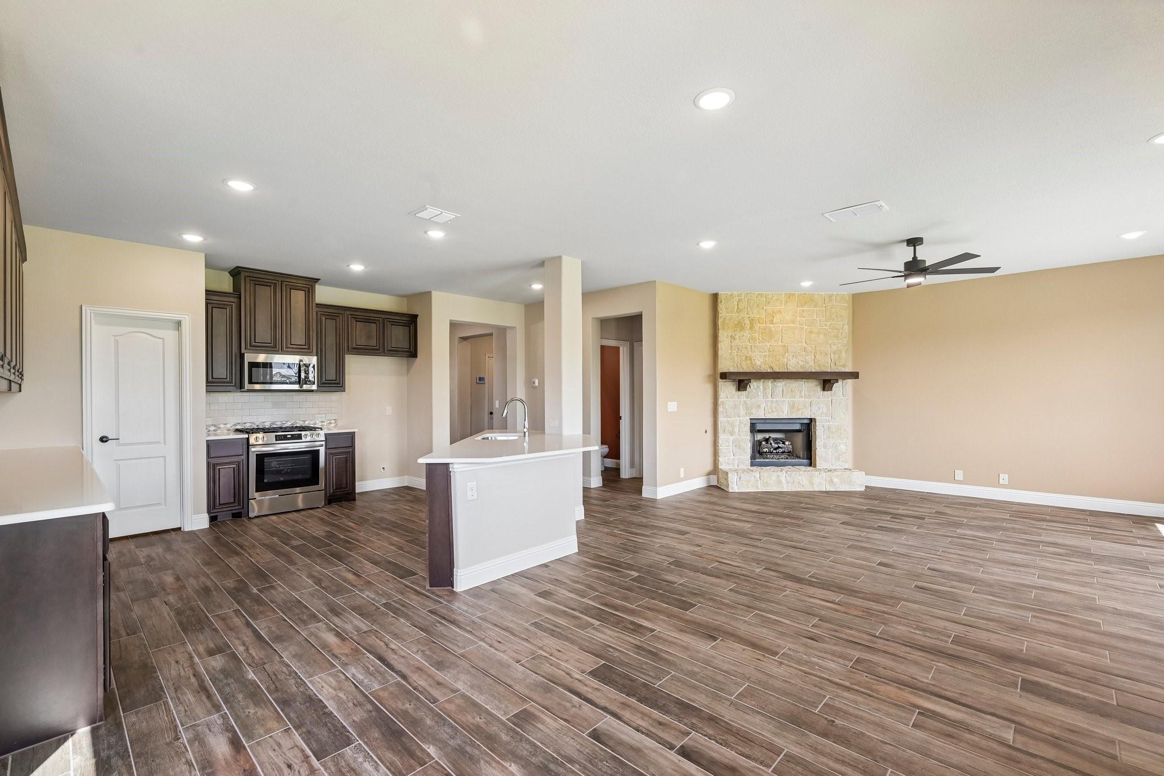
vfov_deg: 75.5
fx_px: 501
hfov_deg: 98.5
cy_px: 388
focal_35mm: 16
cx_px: 582
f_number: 8
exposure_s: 1/30
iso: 400
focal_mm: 15.5
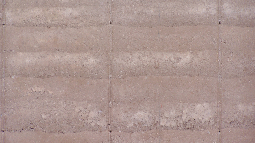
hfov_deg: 9.5
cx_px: 128
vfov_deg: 5.3
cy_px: 57
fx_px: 1542
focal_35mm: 228
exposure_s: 1/200
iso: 80
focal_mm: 34.6
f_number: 3.2
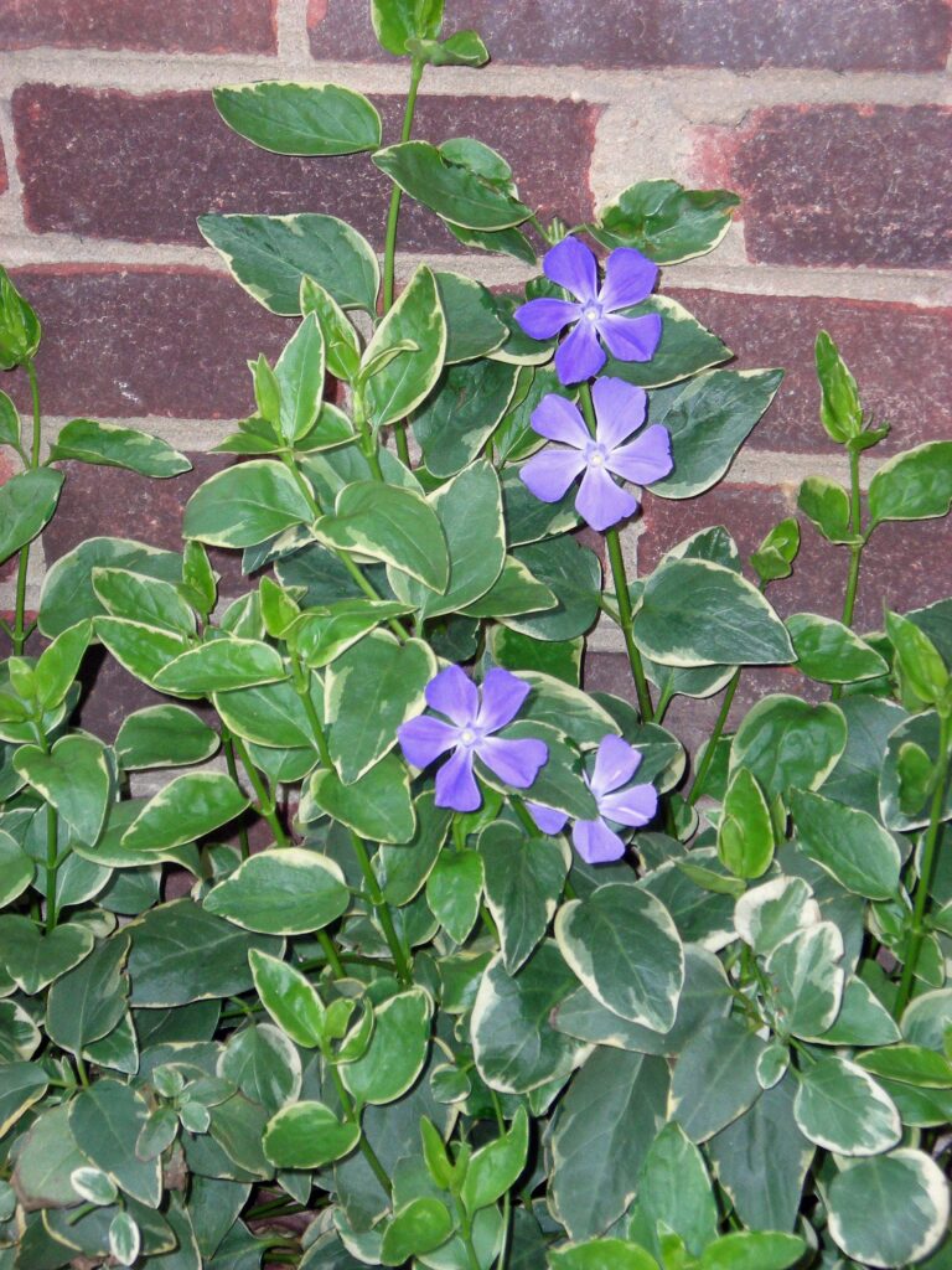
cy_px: 635
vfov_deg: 19.1
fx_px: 3777
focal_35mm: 103
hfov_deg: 14.4
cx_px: 476
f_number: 4.9
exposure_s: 1/120
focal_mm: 17
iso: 137
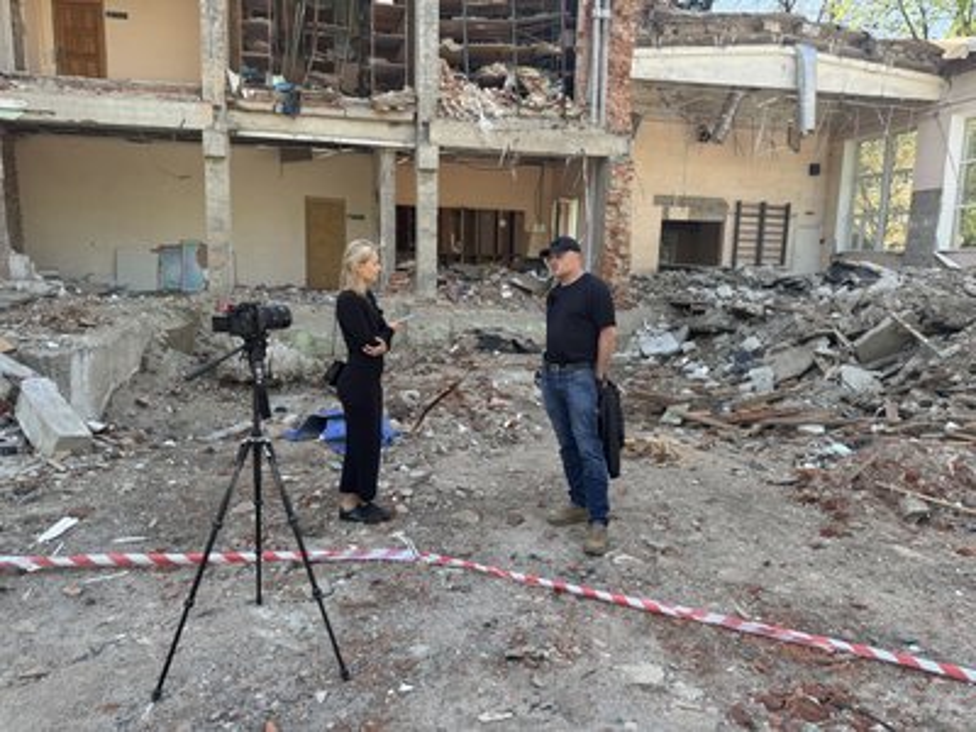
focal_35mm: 24
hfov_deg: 71.6
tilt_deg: -8.5
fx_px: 677
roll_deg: -0.7
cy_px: 366
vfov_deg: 56.8
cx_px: 488
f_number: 1.78
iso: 80
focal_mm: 6.76
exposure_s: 1/598
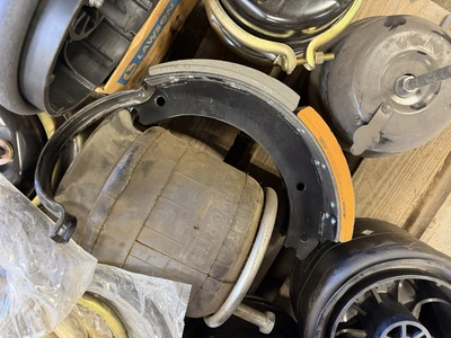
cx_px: 226
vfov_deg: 56.8
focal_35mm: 24
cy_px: 169
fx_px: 313
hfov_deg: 71.6
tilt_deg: -81.5
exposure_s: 1/60
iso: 500
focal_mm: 6.76
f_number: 1.78
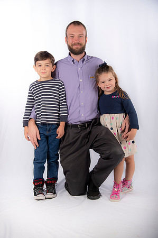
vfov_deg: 39.6
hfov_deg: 26.9
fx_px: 330
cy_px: 119
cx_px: 79
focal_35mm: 50
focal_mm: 50
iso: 100
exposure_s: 1/200
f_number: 5.6
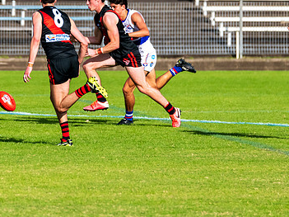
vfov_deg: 1.6
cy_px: 43
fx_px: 7720
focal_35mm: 925
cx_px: 67
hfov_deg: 2.1
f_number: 6.3
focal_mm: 460
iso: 1000
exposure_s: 1/4000
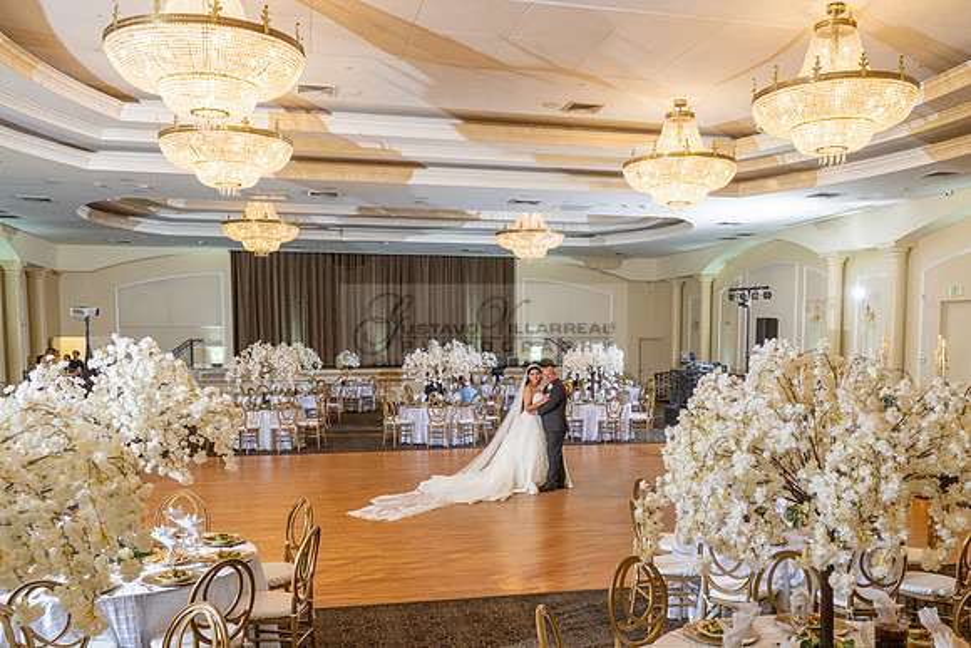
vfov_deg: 41.3
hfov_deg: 59.5
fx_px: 848
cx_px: 520
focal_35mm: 31
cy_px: 424
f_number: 4
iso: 800
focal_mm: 24
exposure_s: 1/125
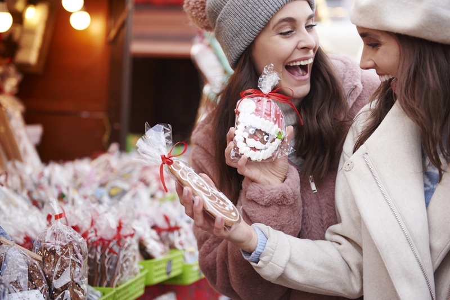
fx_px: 775
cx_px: 225
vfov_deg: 21.9
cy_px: 150
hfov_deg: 32.4
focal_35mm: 62
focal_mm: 62
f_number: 2.8
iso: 160
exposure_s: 1/160
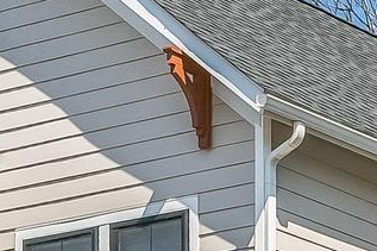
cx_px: 1088
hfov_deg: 8.9
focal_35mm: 194
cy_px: 333
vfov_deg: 7.0
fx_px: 2030
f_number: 10
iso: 640
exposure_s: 1/800
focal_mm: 30
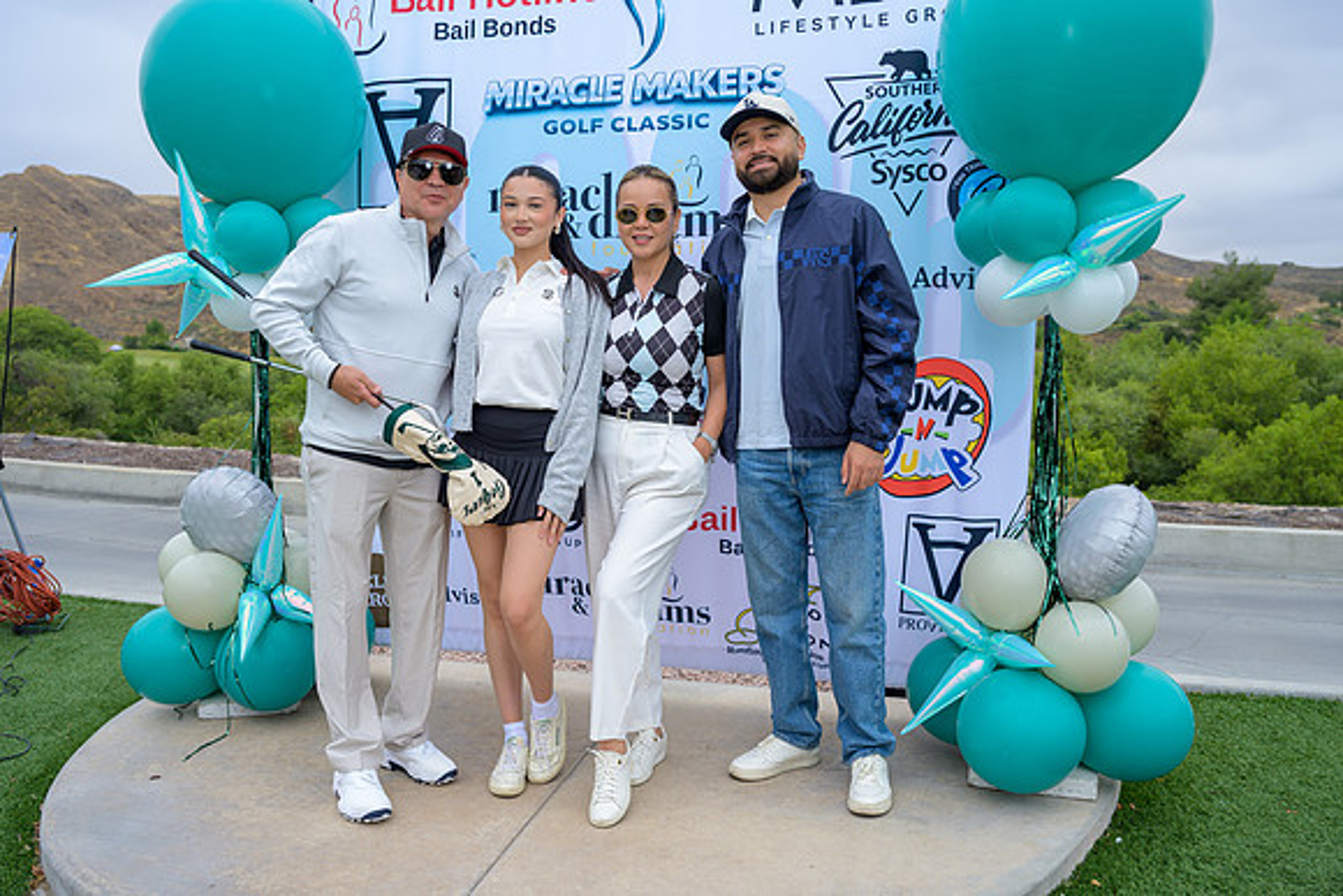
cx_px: 672
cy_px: 448
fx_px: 1175
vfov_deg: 41.7
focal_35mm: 32
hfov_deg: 59.5
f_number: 4
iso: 125
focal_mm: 31.5
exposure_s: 1/200
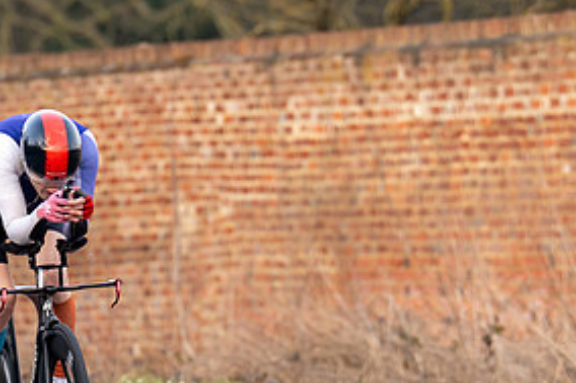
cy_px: 257
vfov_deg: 1.9
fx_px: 11401
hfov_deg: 2.9
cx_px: 28
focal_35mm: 713
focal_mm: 200
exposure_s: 1/800
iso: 320
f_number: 3.5
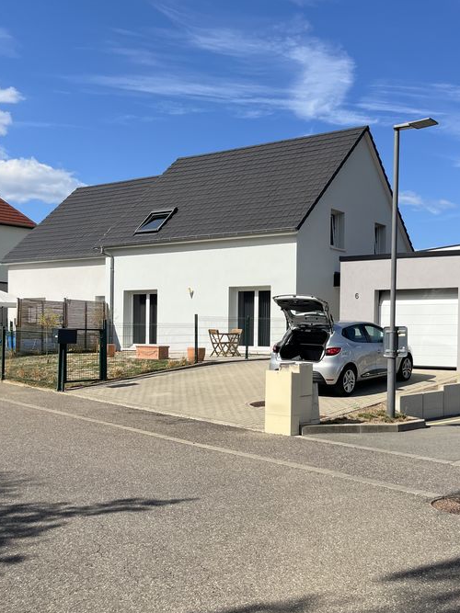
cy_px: 340
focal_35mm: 39
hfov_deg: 36.0
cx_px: 339
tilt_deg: +0.3
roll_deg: +0.8
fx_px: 691
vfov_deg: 47.8
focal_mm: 5.1
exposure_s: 1/4149
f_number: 1.6
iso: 50
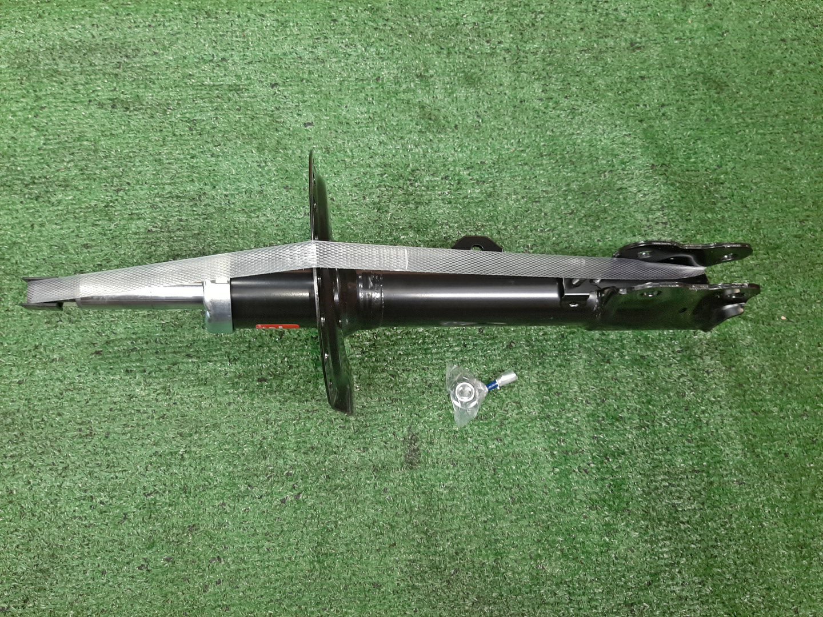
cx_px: 412
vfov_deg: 53.1
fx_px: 618
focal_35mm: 26
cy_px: 308
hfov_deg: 67.3
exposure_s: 1/50
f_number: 1.7
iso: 121
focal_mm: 3.93
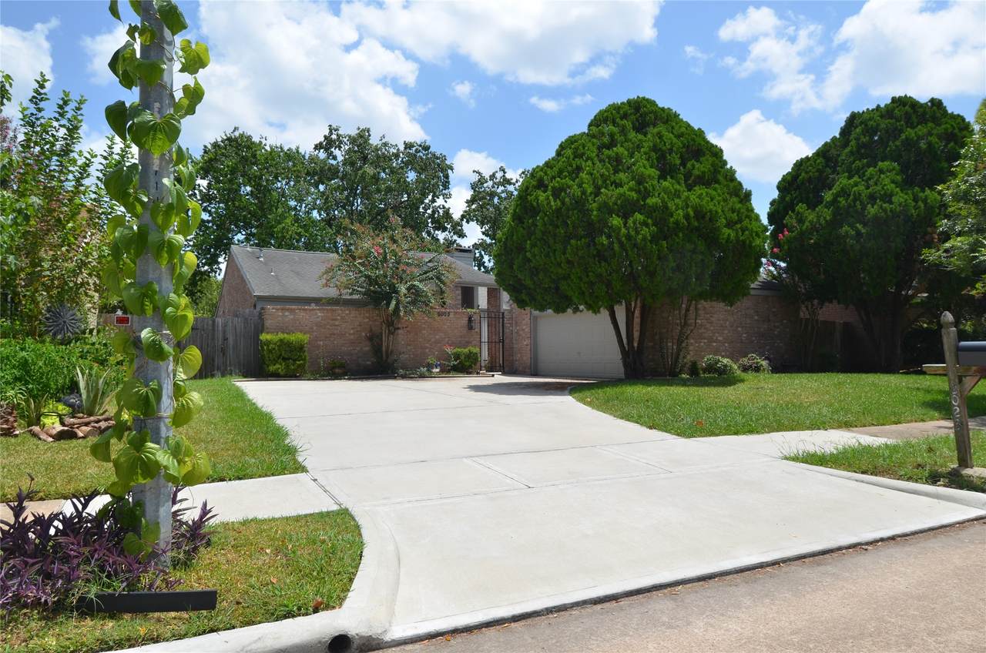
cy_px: 326
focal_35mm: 36
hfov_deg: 53.2
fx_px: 984
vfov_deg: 36.7
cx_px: 493
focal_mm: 24
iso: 100
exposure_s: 1/320
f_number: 9
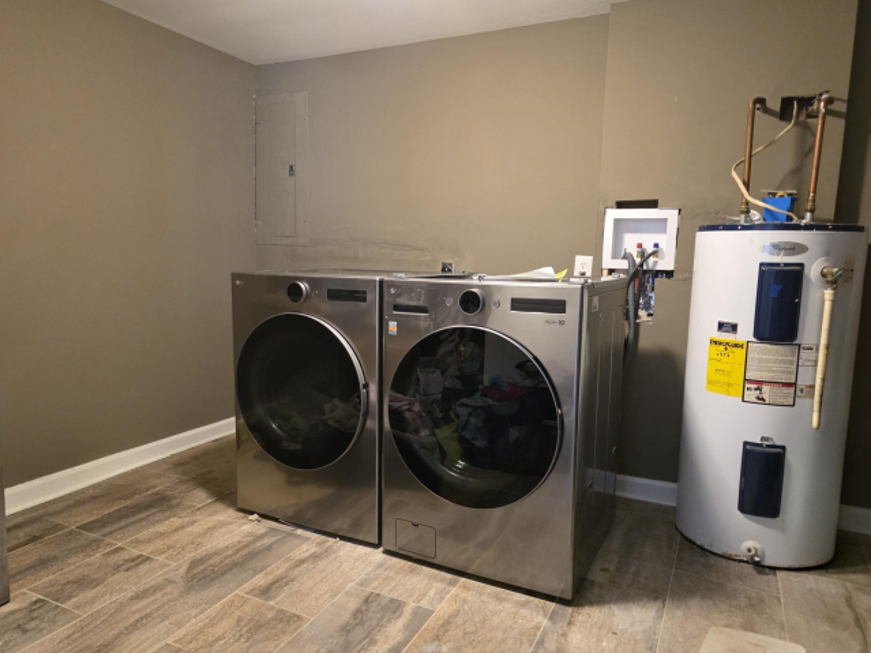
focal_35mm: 24
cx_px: 429
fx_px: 604
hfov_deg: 71.6
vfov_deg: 56.8
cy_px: 333
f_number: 1.7
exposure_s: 1/120
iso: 2000
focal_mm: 6.3
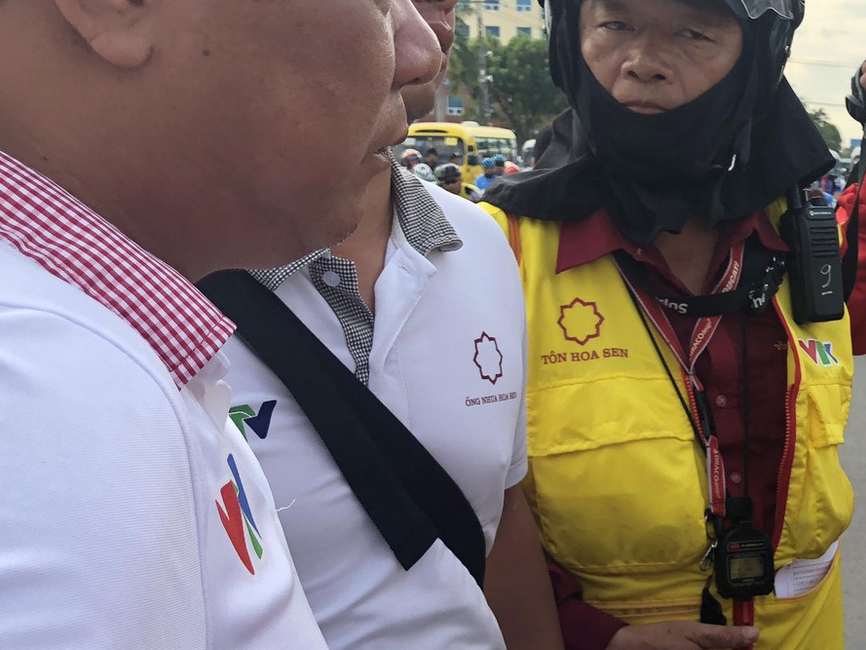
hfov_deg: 28.5
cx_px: 899
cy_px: 483
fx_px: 1576
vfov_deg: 23.1
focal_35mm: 63
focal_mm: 4
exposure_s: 1/475
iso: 20
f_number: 1.8
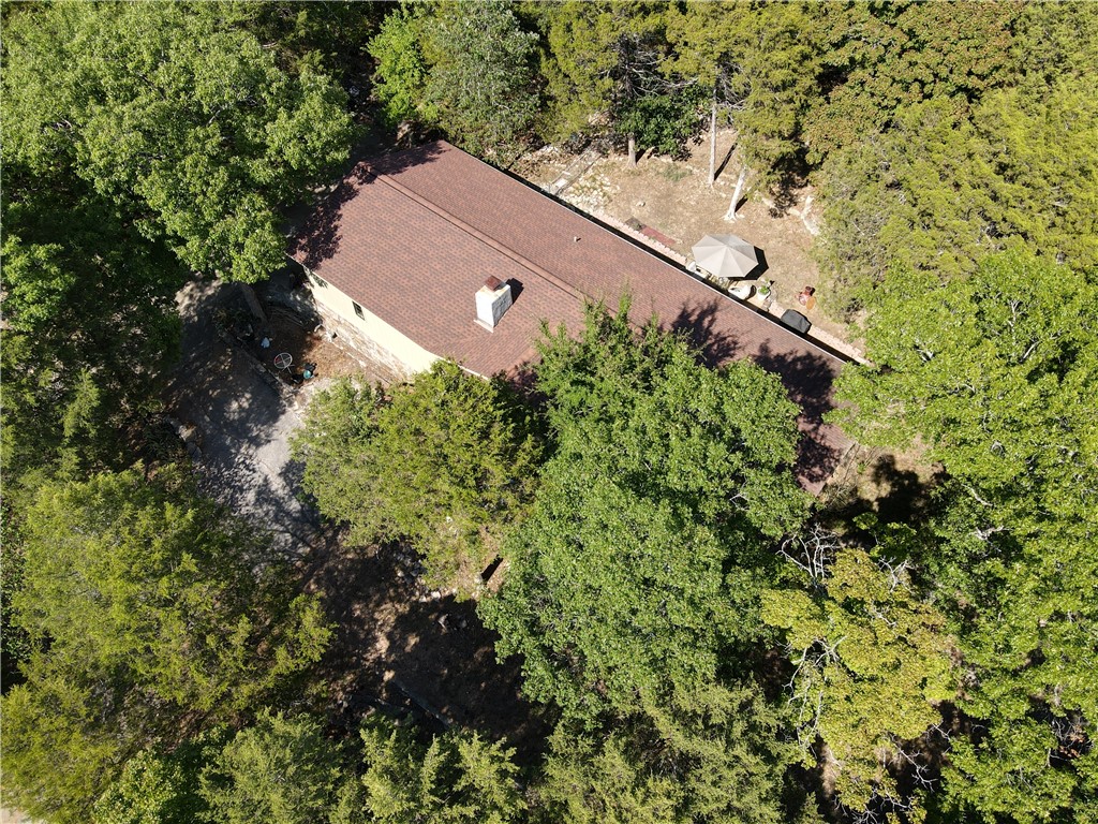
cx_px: 549
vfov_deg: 56.8
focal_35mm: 24
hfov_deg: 71.6
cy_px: 412
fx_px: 761
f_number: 2.8
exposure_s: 1/250
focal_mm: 4.5
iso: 100
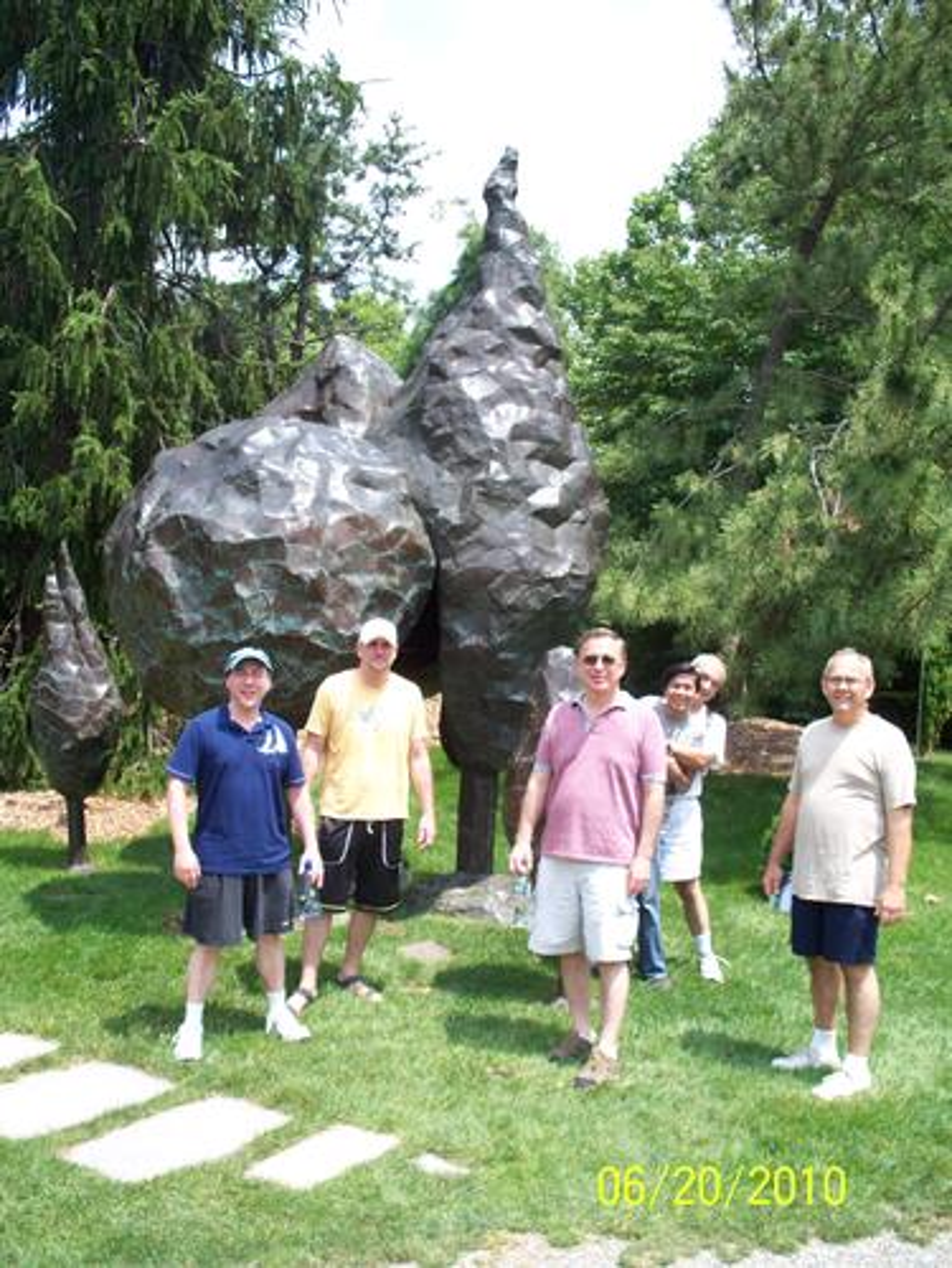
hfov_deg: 39.7
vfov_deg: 51.3
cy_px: 634
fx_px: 1318
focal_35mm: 36
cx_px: 476
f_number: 2.8
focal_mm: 7.54
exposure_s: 1/400
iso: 64
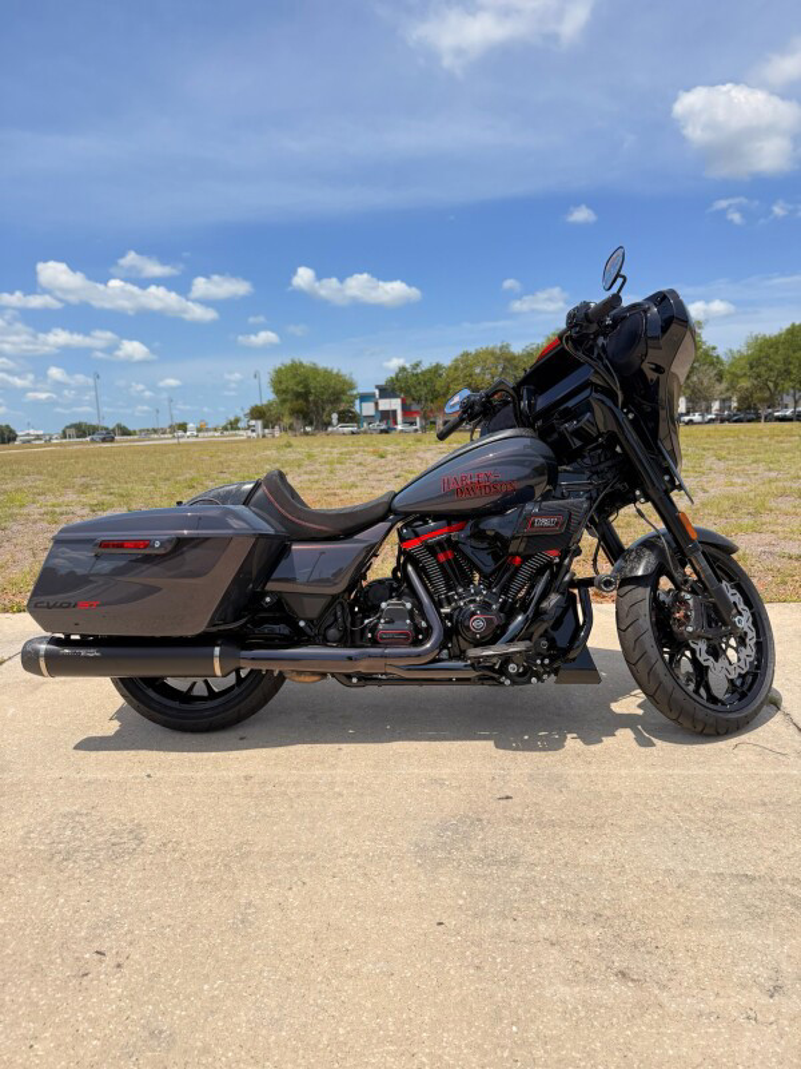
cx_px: 400
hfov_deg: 56.8
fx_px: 740
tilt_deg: -7.6
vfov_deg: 71.6
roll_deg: +2.4
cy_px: 534
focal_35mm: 24
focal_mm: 6.76
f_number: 1.78
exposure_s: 1/2907
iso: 100
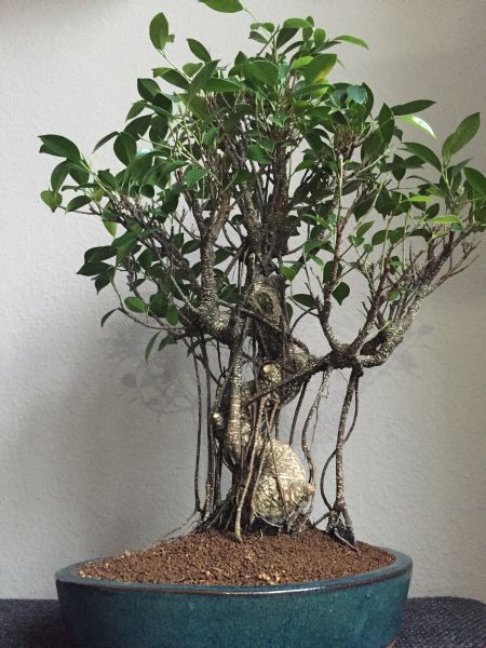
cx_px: 243
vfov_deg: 61.7
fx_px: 543
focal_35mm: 29
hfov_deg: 48.2
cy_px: 324
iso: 400
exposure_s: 1/15
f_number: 2.2
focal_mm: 4.15
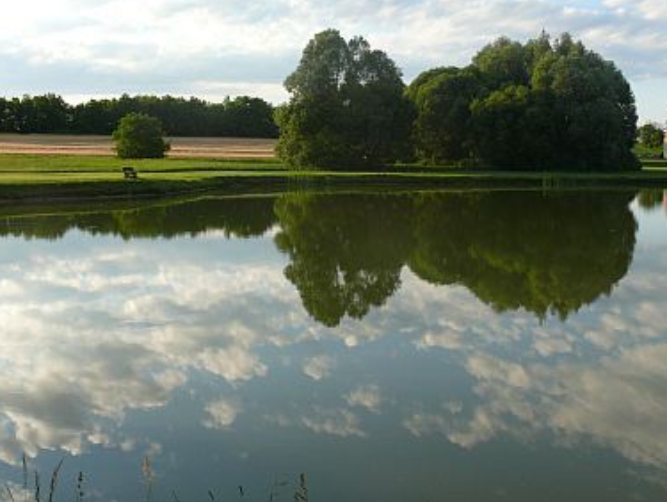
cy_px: 203
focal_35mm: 42
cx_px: 395
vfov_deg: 34.3
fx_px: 810
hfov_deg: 44.6
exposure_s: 1/250
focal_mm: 7.4
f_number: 5
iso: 100
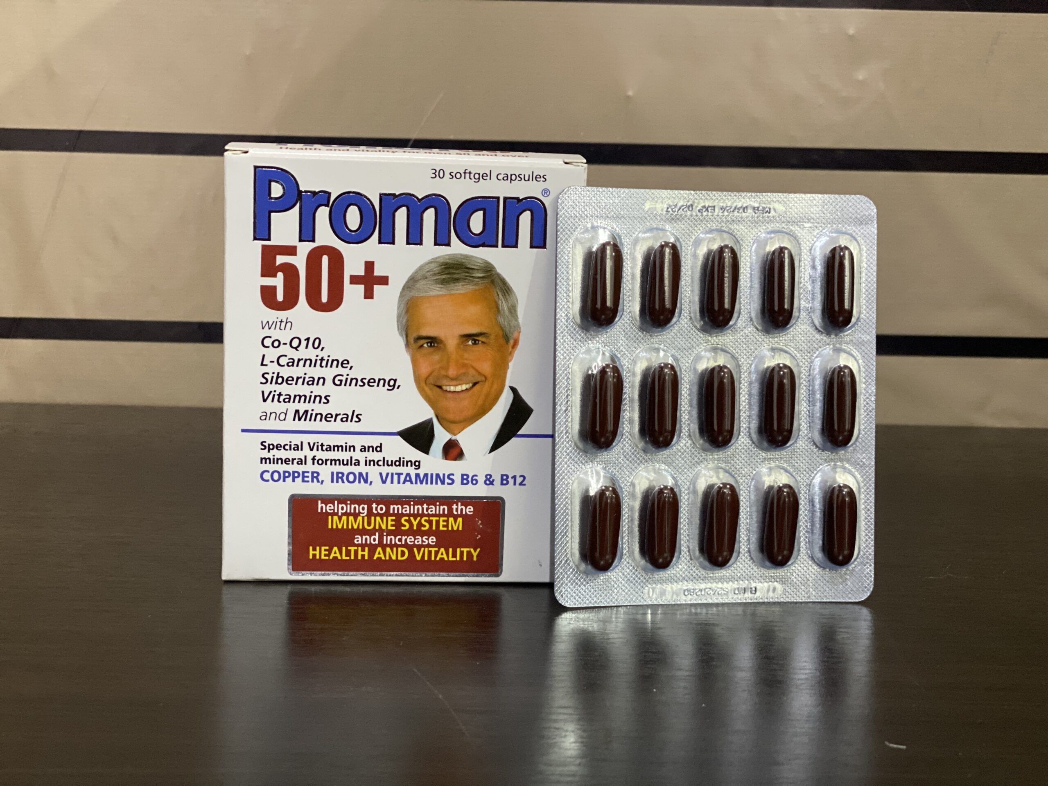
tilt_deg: -7.8
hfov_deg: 36.8
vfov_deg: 28.0
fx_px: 1574
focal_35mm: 52
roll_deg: +0.0
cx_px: 524
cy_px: 393
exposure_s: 1/40
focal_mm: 6
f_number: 2
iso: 400
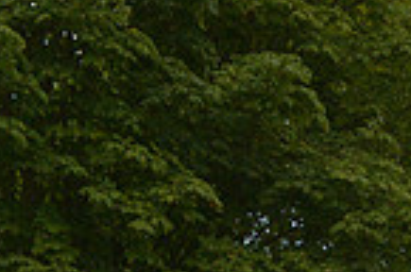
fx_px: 2278
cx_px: 805
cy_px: 527
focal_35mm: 200
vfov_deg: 6.6
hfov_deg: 9.6
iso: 2000
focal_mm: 50
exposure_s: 1/1600
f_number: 11
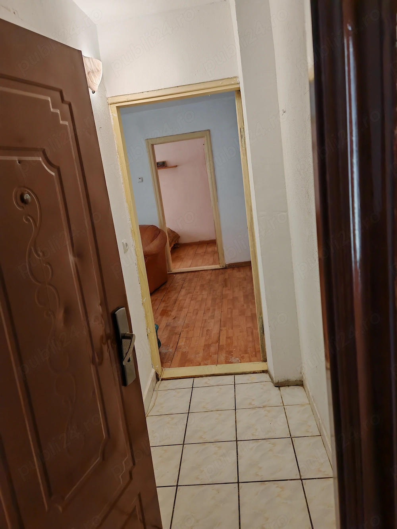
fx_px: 413
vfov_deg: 65.3
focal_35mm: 27
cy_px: 264
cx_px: 198
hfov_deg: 51.3
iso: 160
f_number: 1.9
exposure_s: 1/33
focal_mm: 6.67
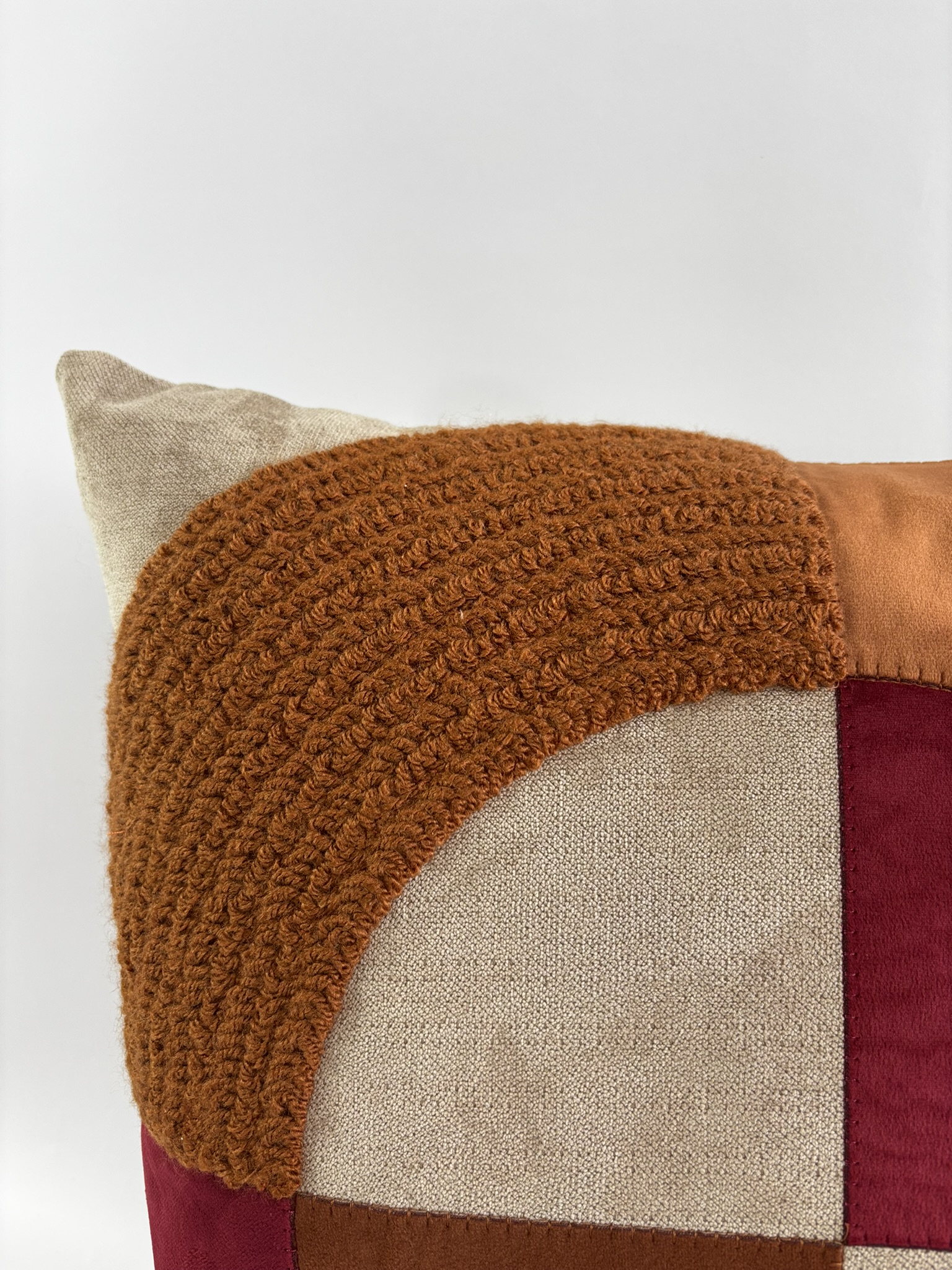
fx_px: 953
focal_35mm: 26
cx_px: 476
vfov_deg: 67.3
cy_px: 635
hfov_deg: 53.1
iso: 40
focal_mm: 5.96
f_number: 1.6
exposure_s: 1/120
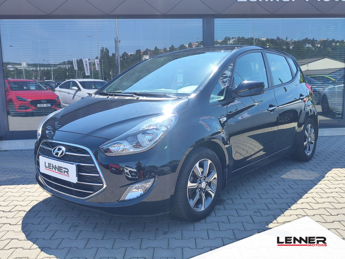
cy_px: 130
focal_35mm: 23
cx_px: 172
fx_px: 229
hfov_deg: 73.9
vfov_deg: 58.9
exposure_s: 1/344
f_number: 1.69
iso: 50
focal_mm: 7.01
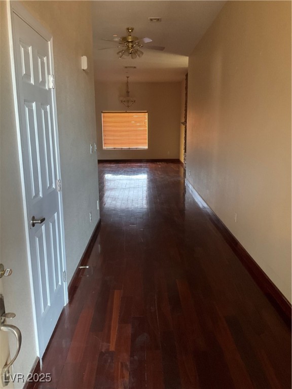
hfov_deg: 48.2
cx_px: 146
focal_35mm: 29
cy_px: 194
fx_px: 326
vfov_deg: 61.7
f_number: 1.8
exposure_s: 1/48
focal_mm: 3
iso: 320
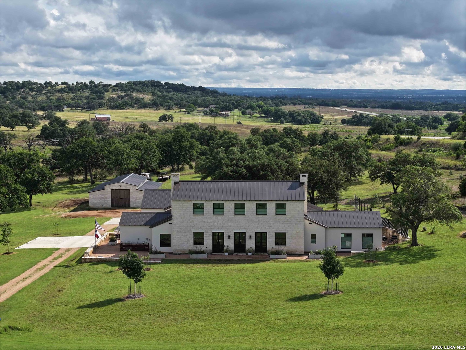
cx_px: 233
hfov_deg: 27.8
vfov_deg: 21.0
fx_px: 942
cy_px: 175
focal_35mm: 70
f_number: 2.8
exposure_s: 1/1000
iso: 100
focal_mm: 19.35
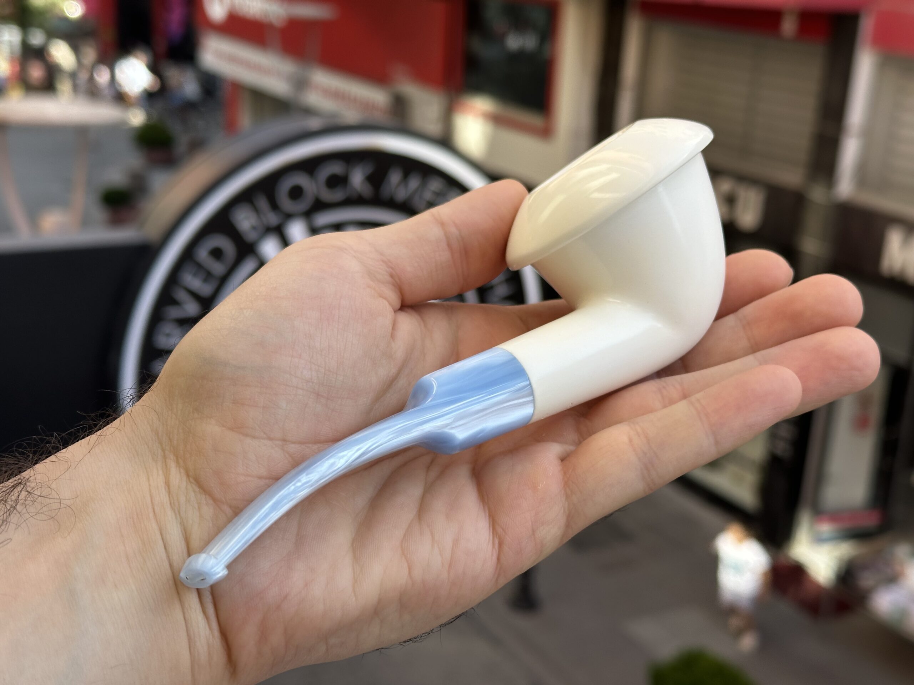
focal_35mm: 48
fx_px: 1267
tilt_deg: -16.2
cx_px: 457
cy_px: 342
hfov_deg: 39.7
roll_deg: -3.2
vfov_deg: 30.3
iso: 64
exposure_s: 1/751
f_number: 1.78
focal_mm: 6.86
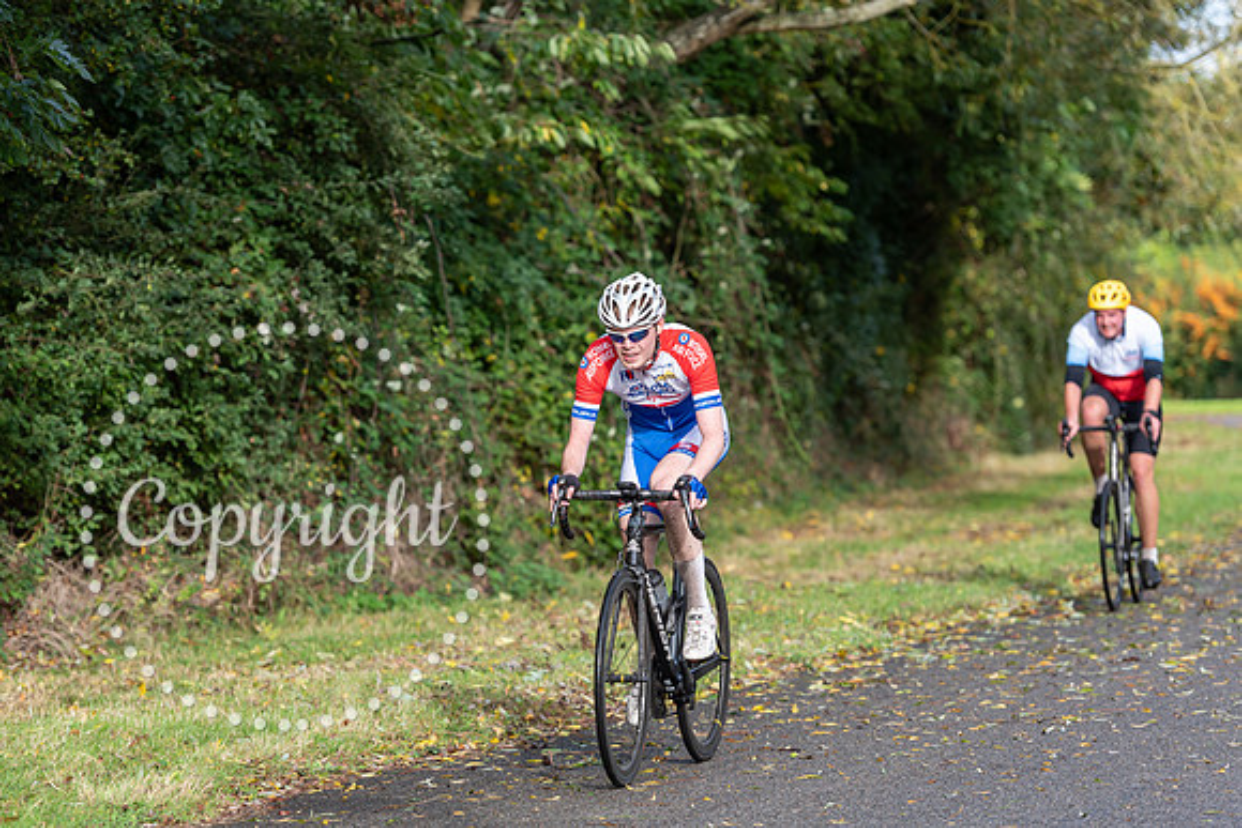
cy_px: 414
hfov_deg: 14.2
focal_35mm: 145
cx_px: 621
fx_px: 5003
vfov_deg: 9.5
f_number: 3.5
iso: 200
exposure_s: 1/1000
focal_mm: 145
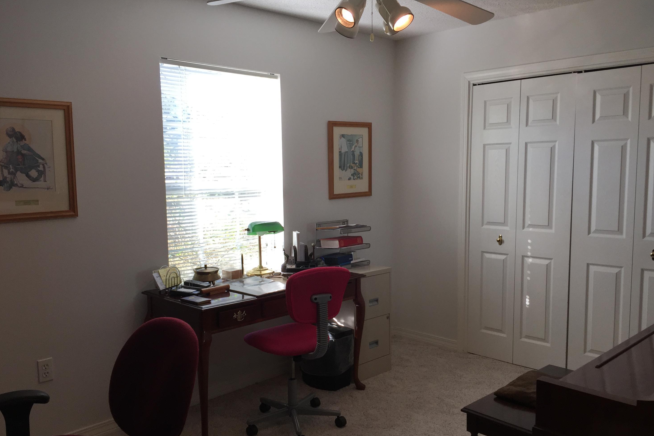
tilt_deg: -7.4
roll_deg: +0.1
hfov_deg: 60.3
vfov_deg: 42.3
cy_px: 235
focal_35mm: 31
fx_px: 563
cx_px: 331
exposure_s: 1/120
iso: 50
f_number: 2.2
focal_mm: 4.15
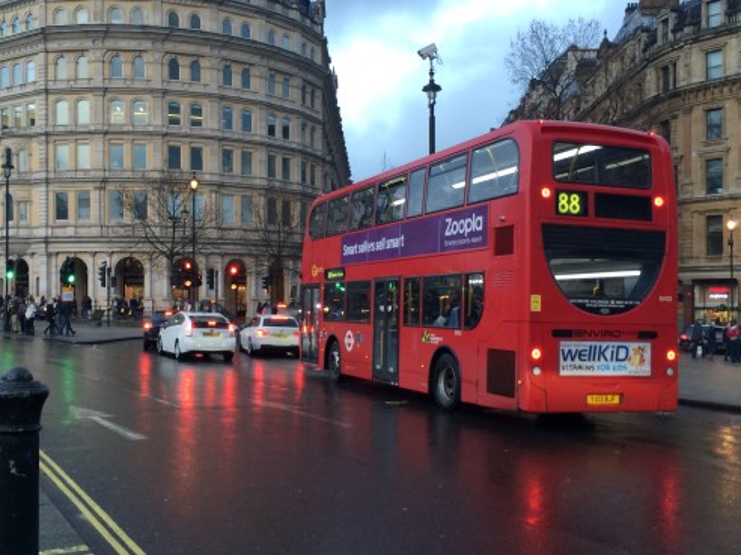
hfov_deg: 47.8
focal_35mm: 39
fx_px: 835
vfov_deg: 36.8
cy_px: 280
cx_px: 336
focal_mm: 4.12
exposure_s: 1/40
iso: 40
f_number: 2.2
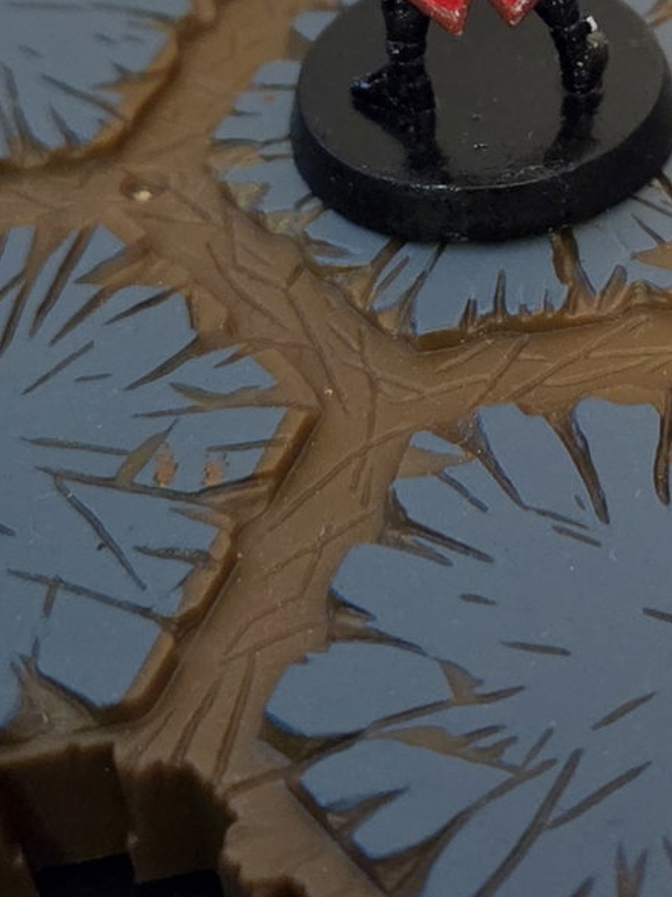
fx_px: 2174
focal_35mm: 84
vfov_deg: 22.7
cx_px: 581
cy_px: 98
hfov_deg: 17.4
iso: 1600
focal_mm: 5.4
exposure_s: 1/60
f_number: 1.8
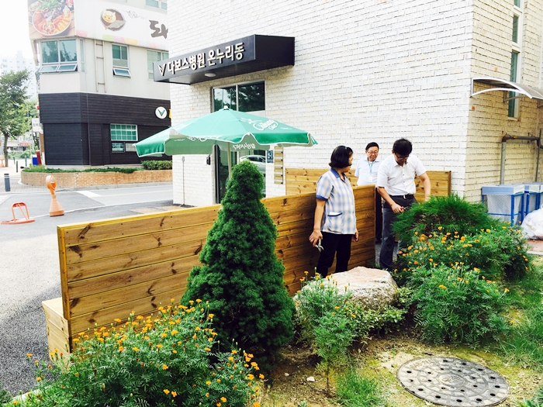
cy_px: 204
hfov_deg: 61.7
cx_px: 272
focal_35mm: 29
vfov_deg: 48.2
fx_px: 455
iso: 25
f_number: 2.2
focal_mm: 4.15
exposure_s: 1/390
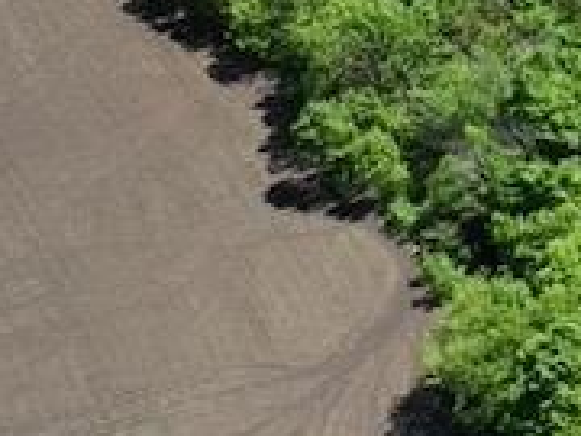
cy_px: -620
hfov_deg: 9.0
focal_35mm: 171
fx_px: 2870
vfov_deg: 8.0
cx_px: 1846
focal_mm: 12.29
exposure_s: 1/1600
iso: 130
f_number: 2.8
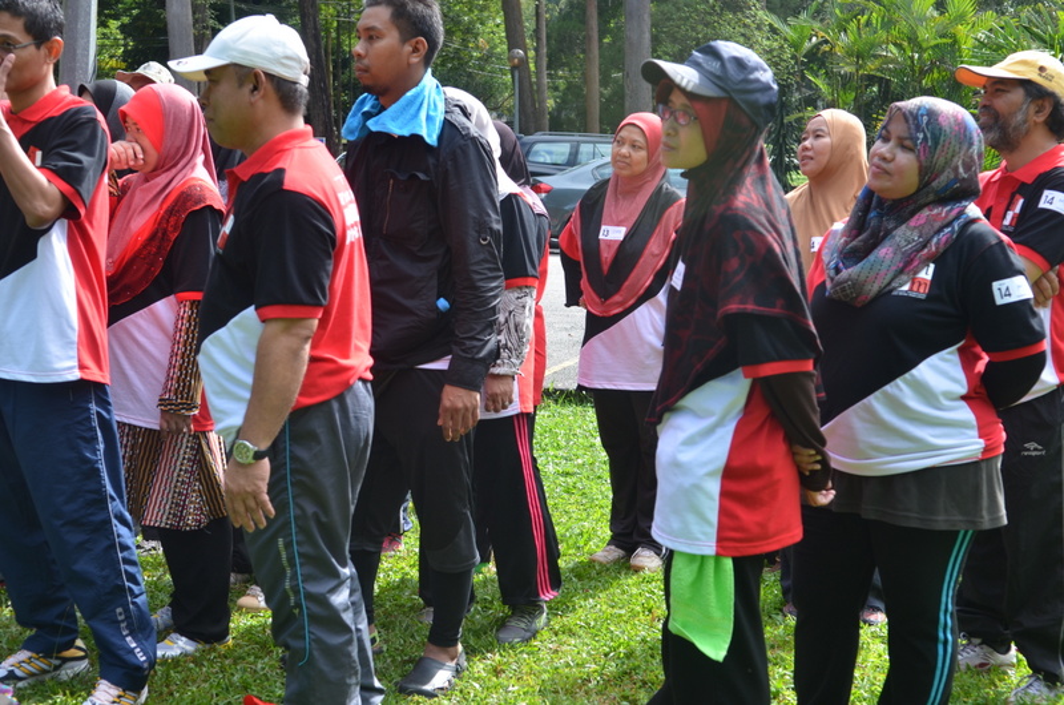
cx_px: 532
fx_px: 1416
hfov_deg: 41.2
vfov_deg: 28.0
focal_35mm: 48
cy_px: 352
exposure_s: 1/250
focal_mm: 32
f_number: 5
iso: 250
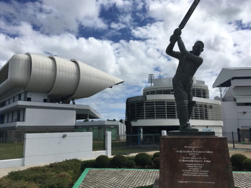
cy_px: 94
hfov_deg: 61.7
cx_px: 126
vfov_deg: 48.2
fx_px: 210
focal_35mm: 29
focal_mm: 4.15
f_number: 2.2
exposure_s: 1/4274
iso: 25
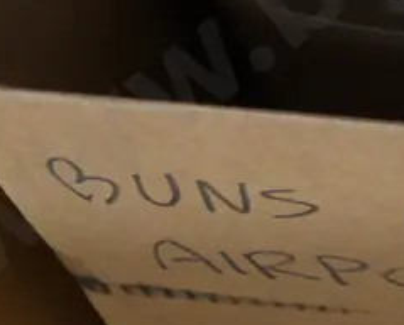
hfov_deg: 11.0
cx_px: 641
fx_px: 2000
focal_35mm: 167
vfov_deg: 8.9
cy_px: -261
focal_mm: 20
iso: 1600
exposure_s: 1/60
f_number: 4.5
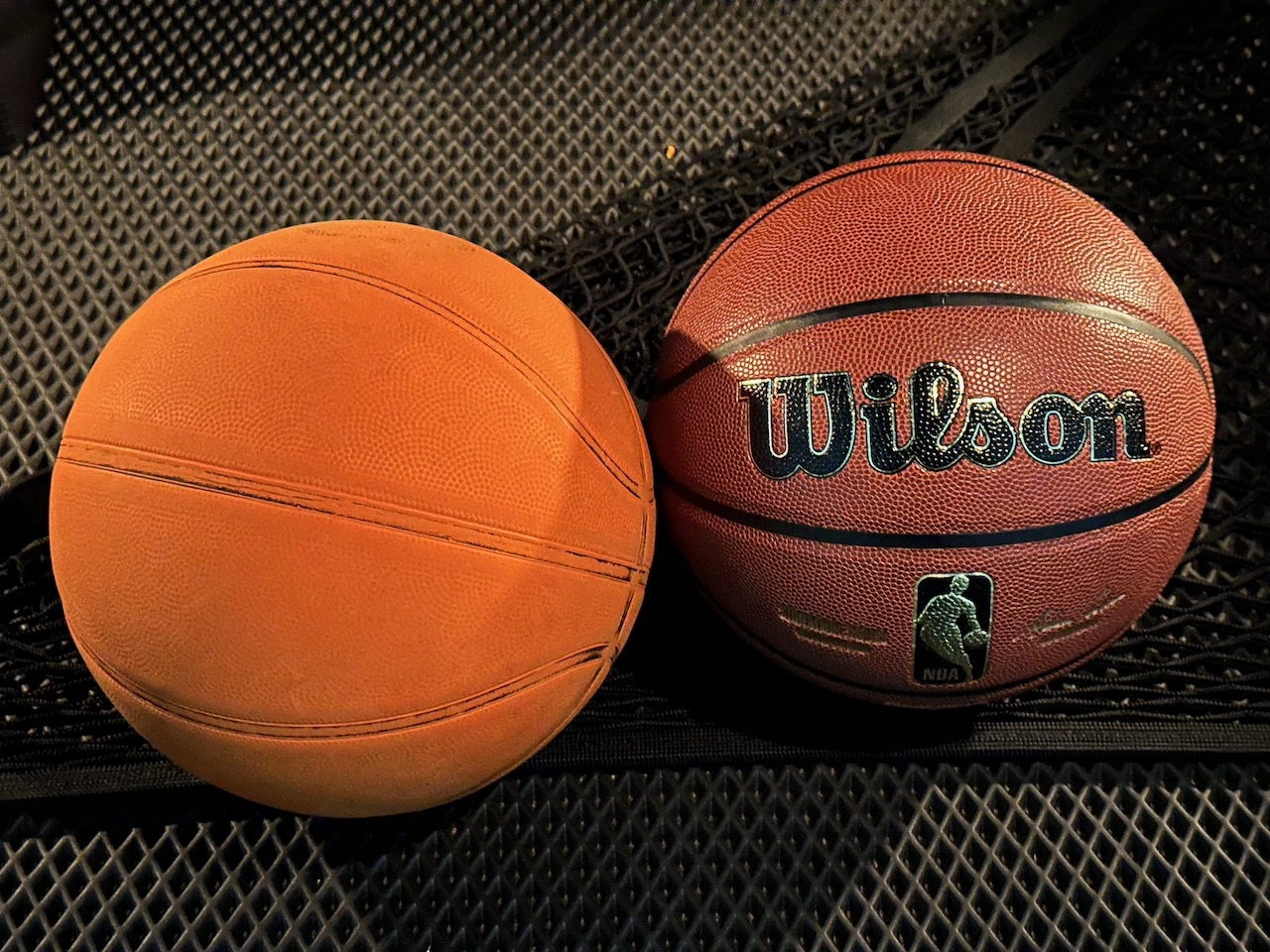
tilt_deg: -52.2
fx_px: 1761
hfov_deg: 39.7
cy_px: 476
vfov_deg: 30.3
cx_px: 635
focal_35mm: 48
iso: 640
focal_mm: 6.9
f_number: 1.8
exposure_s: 1/2
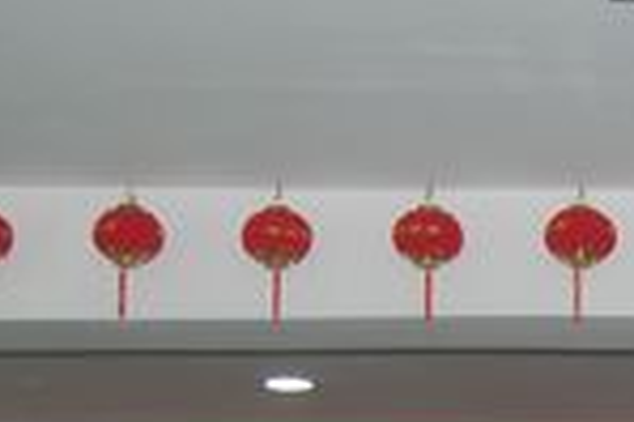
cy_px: 637
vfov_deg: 9.6
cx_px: 715
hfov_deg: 14.4
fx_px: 2445
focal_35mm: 139
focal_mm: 23
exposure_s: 1/60
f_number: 3.8
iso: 400
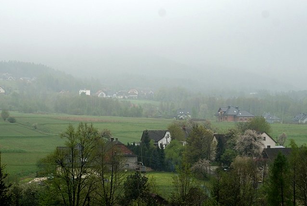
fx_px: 997
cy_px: 122
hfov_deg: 17.5
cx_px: 163
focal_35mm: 117
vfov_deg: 11.8
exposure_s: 1/100
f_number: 8
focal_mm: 55
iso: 100
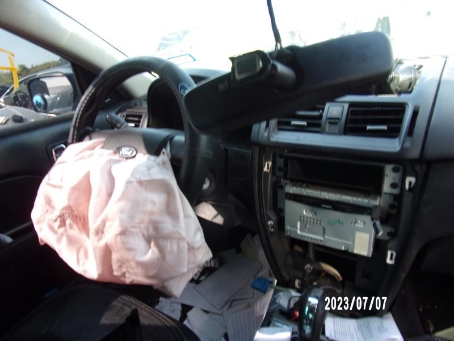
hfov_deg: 71.6
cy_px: 170
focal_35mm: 24
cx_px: 227
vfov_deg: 56.8
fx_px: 315
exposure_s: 1/50
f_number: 3.3
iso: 80
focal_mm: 4.3
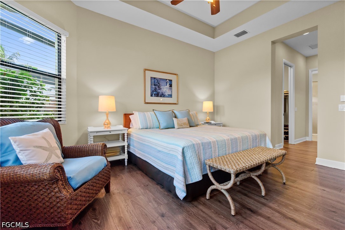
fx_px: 144
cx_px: 172
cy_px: 115
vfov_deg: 77.3
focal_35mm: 15
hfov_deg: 100.4
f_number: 5
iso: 800
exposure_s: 1/100
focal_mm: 10
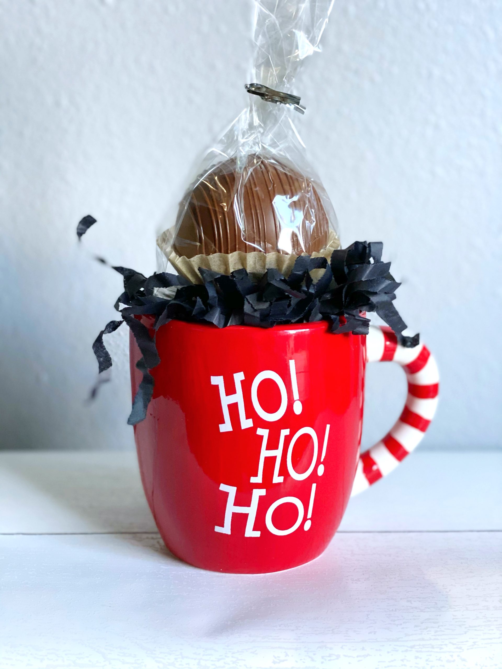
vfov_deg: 36.8
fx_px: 1005
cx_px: 251
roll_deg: -0.1
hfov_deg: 28.0
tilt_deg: -11.3
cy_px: 334
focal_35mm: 52
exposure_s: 1/120
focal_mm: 6
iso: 250
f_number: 2
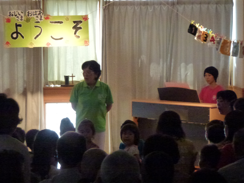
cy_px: 92
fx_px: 797
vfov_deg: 13.1
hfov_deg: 17.4
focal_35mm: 113
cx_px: 122
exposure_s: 1/60
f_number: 5.1
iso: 1600
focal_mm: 20.2
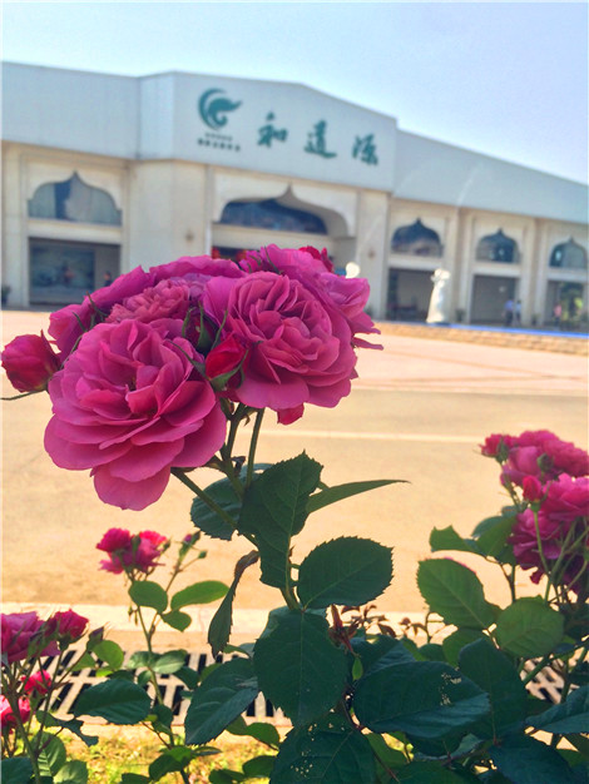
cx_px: 294
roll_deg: -2.3
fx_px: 657
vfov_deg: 61.6
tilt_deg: -8.3
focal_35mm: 29
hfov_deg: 48.3
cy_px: 392
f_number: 2.2
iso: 32
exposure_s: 1/1001
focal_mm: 4.15
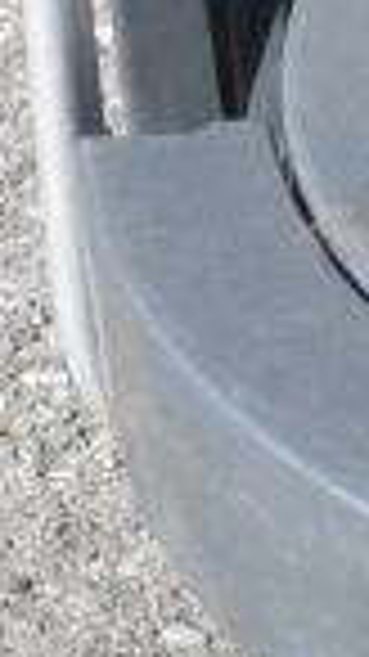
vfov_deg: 7.0
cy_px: 434
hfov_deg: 3.8
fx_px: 5334
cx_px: 1179
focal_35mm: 306
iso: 6400
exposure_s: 1/2000
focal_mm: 31
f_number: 22
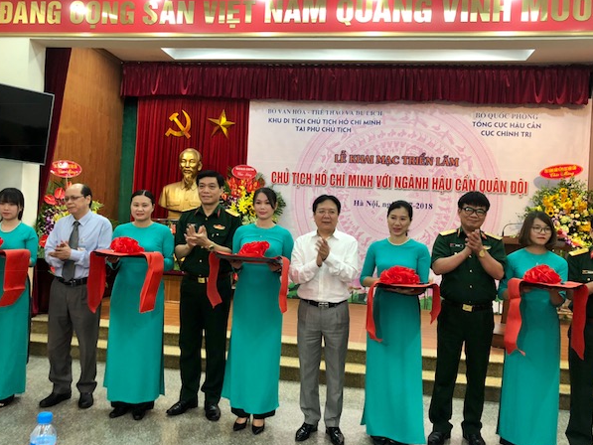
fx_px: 514
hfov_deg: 59.9
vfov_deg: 46.8
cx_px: 303
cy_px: 220
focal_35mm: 30
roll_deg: -0.8
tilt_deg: +0.6
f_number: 1.8
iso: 64
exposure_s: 1/17
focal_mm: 4
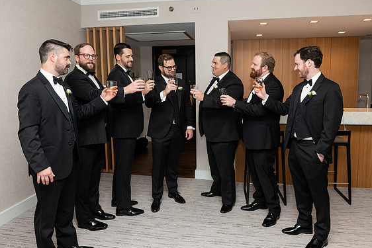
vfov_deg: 47.9
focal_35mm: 27
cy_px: 112
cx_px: 192
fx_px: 279
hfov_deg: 67.4
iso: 1250
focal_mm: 24
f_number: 4.5
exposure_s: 1/200
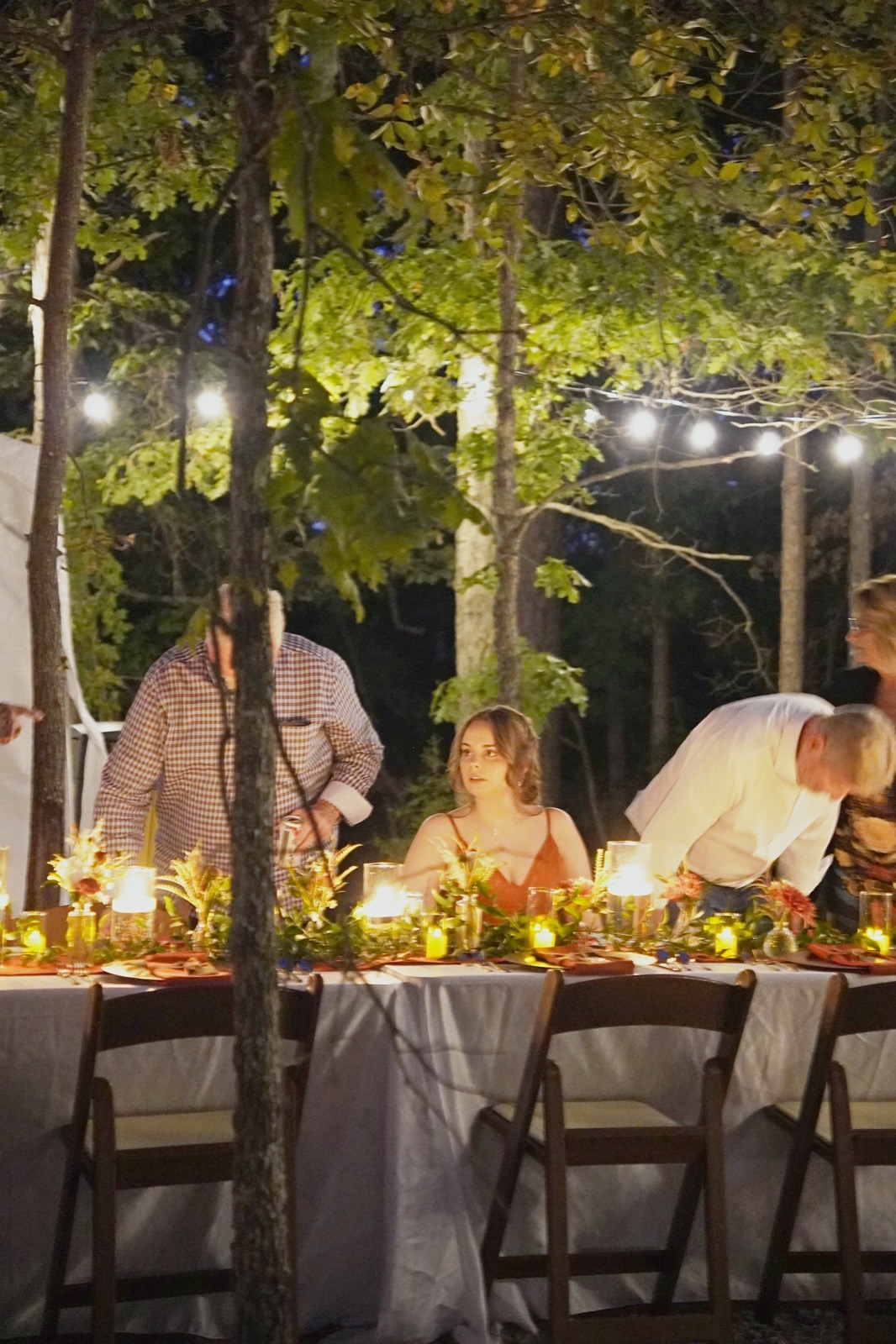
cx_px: 448
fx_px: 2482
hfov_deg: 20.5
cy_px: 672
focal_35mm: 66
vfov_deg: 30.3
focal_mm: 44.3
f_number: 2.8
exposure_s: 1/20
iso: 6400
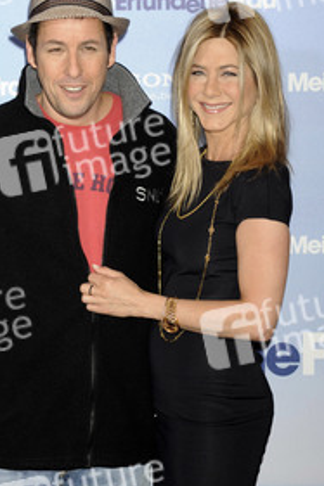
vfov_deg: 16.0
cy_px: 242
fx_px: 1730
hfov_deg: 10.7
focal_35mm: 128
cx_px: 132
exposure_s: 1/160
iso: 800
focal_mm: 90
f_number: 5.6
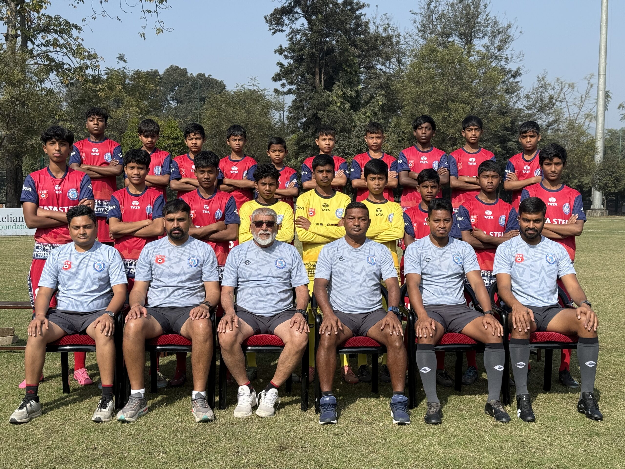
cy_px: 234
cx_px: 312
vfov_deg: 30.3
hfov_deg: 39.7
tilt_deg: -3.3
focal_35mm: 48
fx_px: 867
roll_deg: -0.8
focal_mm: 6.76
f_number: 1.78
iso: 64
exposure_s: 1/3704
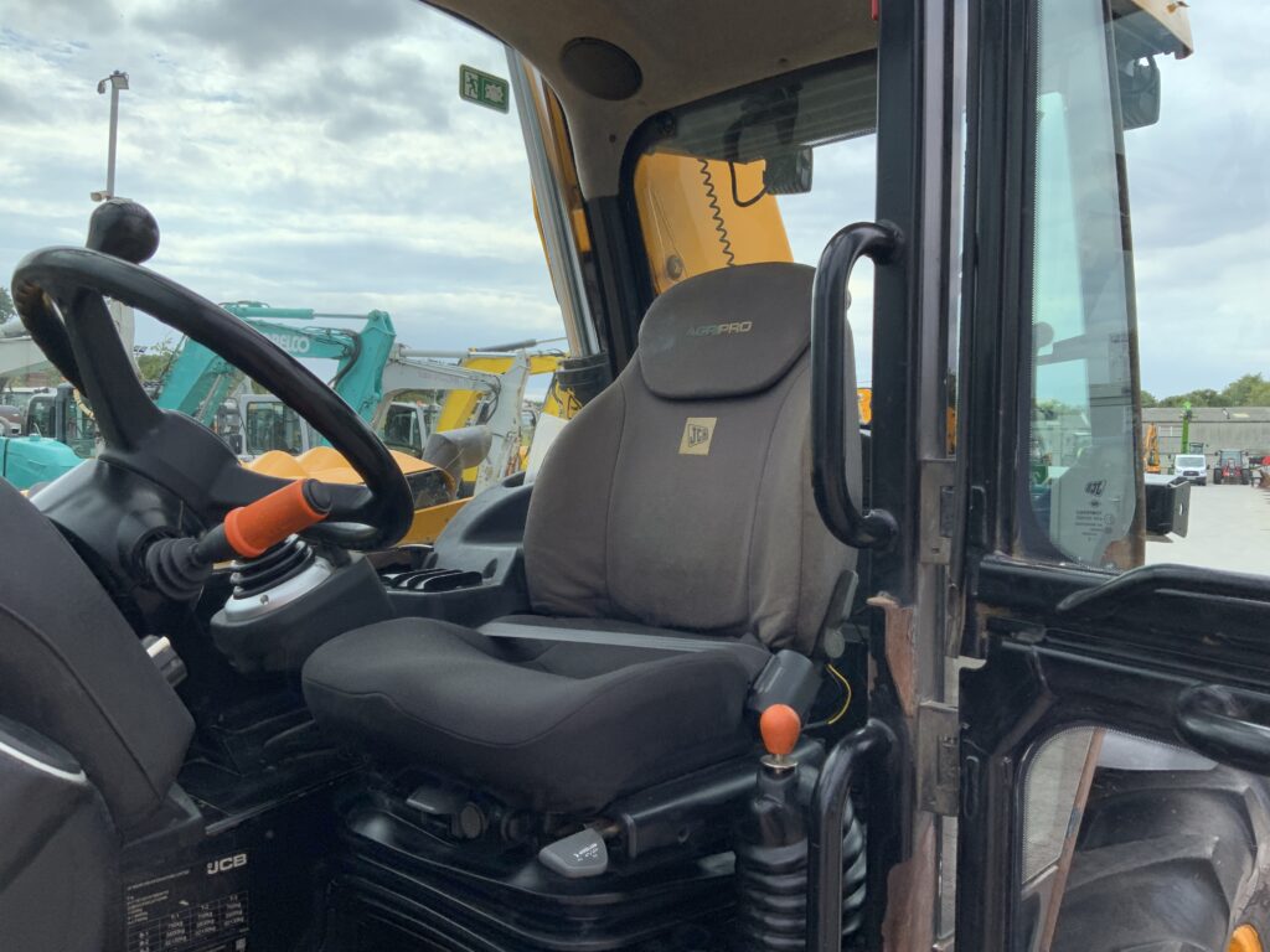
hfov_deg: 61.7
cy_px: 476
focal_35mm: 29
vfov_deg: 48.2
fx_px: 1064
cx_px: 635
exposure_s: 1/770
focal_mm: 3
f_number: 1.8
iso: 16
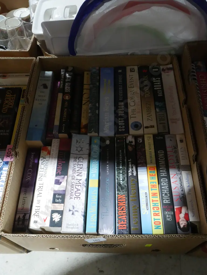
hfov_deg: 44.2
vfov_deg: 56.8
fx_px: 255
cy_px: 138
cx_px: 104
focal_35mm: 32
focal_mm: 16
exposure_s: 1/30
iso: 3200
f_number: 9
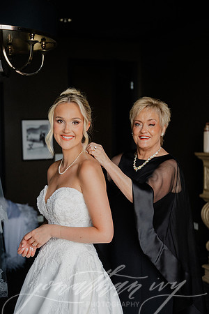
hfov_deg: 26.5
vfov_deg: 38.9
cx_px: 104
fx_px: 444
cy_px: 157
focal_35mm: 51
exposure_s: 1/200
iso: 1000
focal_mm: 51
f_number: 2.8
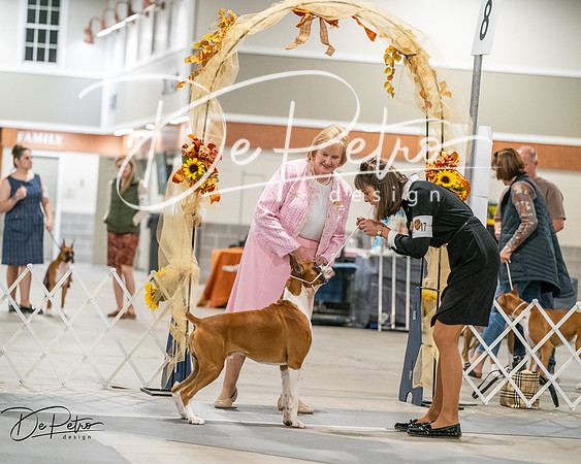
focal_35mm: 150
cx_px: 290
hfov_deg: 12.9
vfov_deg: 10.3
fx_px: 2575
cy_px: 232
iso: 6400
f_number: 3.5
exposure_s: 1/250
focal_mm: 133
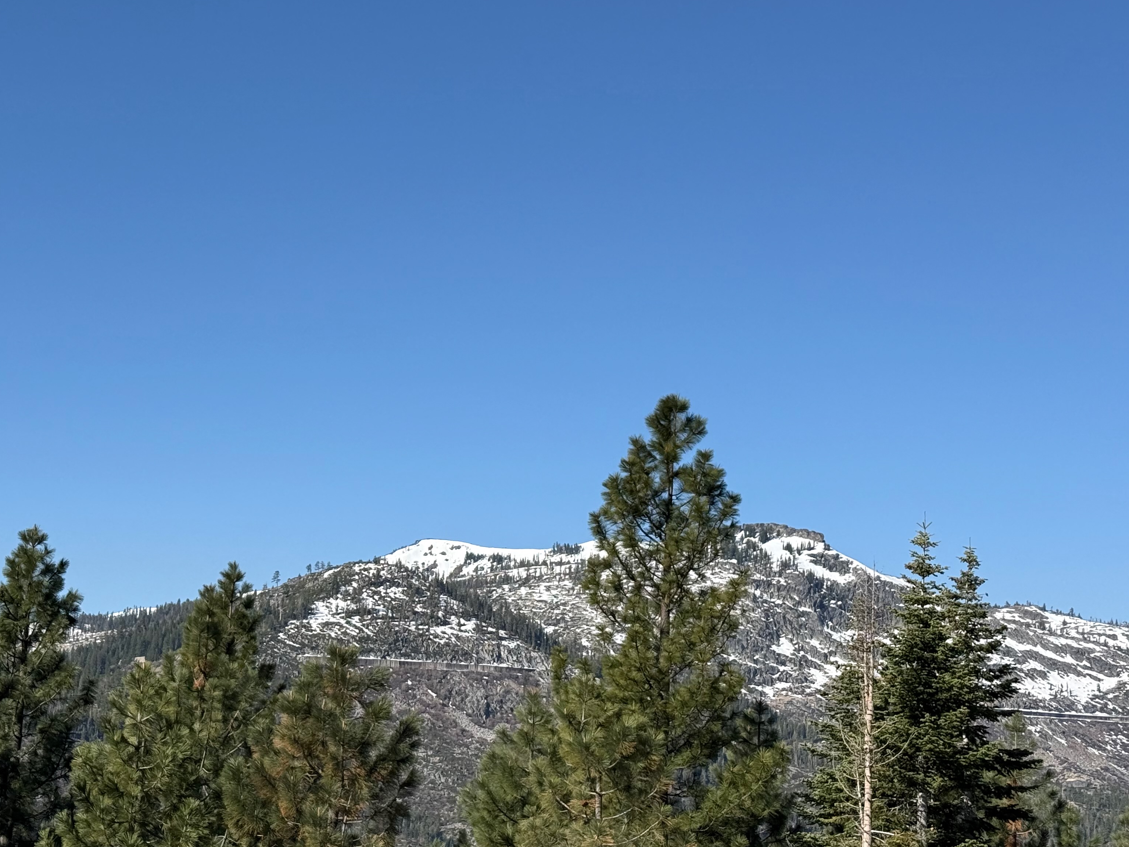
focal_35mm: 63
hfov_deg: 30.6
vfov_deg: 23.3
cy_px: 480
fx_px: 2055
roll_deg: -2.7
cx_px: 442
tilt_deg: +9.5
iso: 80
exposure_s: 1/6024
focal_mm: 6.76
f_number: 1.78
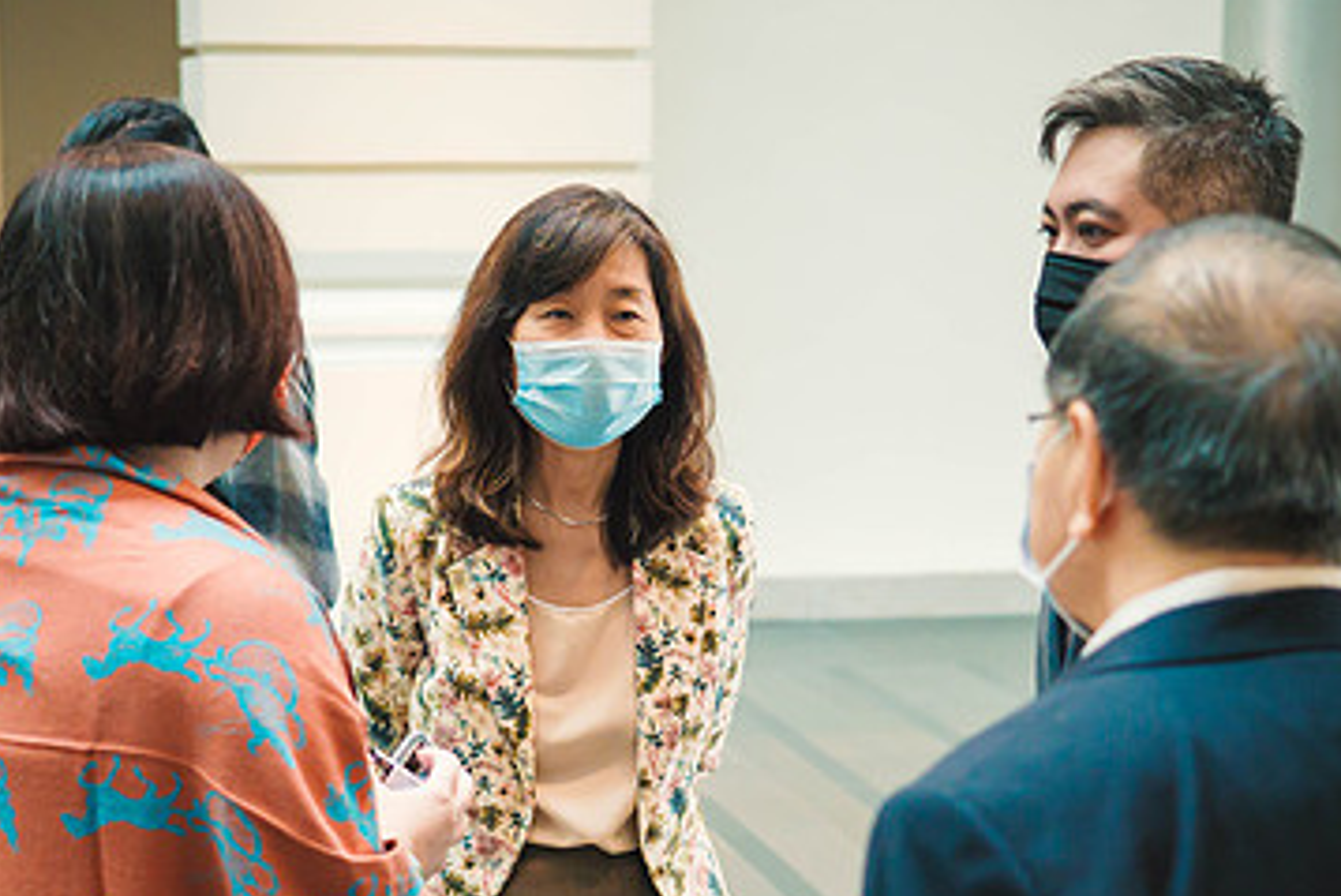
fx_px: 3205
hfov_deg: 23.6
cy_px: 714
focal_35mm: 86
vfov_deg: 15.8
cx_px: 693
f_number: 1.7
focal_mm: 25
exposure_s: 1/125
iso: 1000
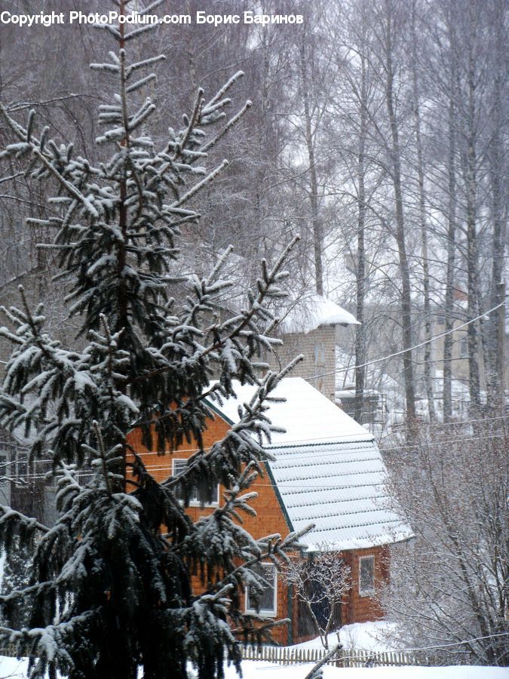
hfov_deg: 8.9
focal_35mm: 167
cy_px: 340
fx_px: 3274
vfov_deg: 11.8
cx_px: 254
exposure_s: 1/30
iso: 100
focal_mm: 29.8
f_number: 5.4
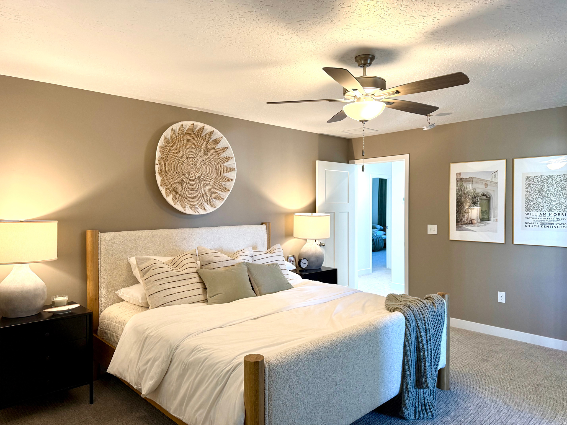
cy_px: 212
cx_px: 284
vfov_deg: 56.8
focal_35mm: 24
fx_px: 393
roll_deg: +0.0
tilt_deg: -0.6
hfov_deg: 71.6
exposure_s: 1/120
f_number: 1.78
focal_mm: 6.76
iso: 200
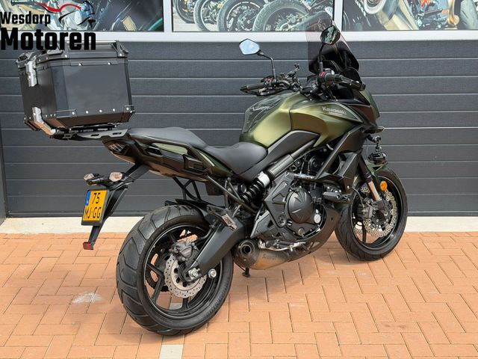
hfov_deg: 39.7
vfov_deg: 30.3
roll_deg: +0.0
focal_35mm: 48
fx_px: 663
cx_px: 239
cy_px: 180
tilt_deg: -14.5
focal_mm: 6.76
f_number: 1.78
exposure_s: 1/1285
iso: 64
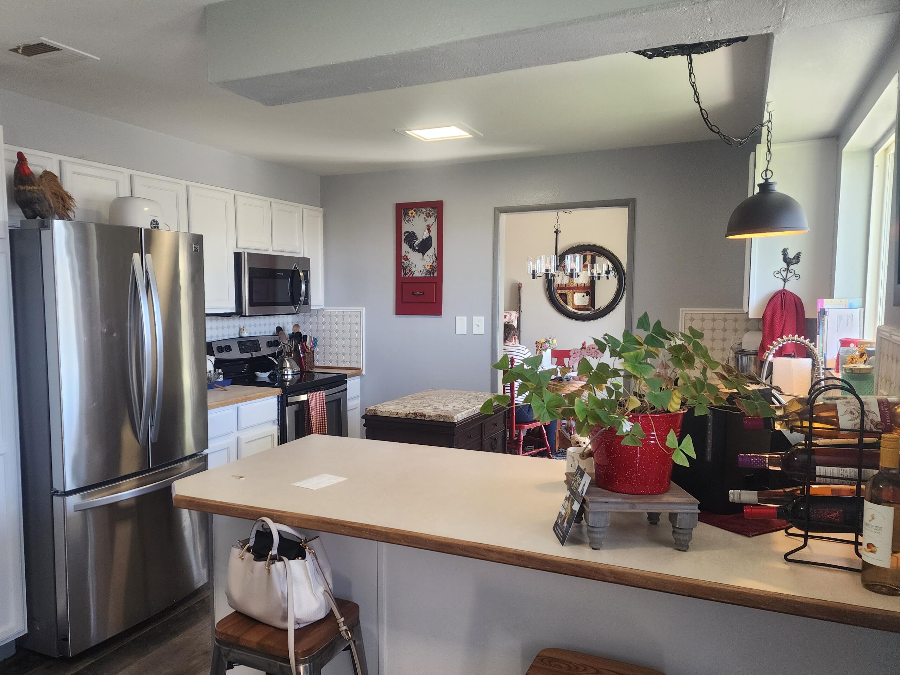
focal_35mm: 27
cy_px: 354
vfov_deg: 51.3
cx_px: 384
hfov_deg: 65.0
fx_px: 702
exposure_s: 1/120
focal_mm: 6.4
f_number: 1.8
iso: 200
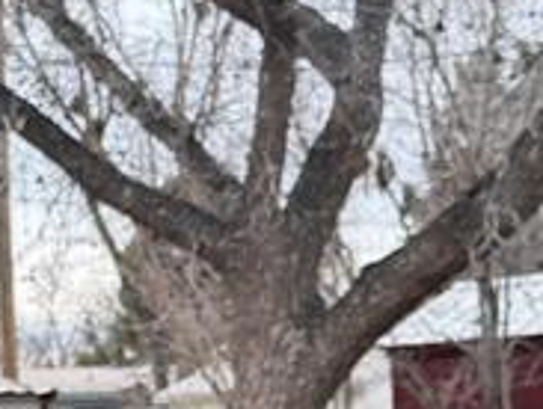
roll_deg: +2.9
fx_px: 2106
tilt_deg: -4.0
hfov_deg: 14.6
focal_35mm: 134
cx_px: 74
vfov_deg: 10.8
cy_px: 531
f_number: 1.78
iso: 100
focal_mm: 6.76
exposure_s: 1/399
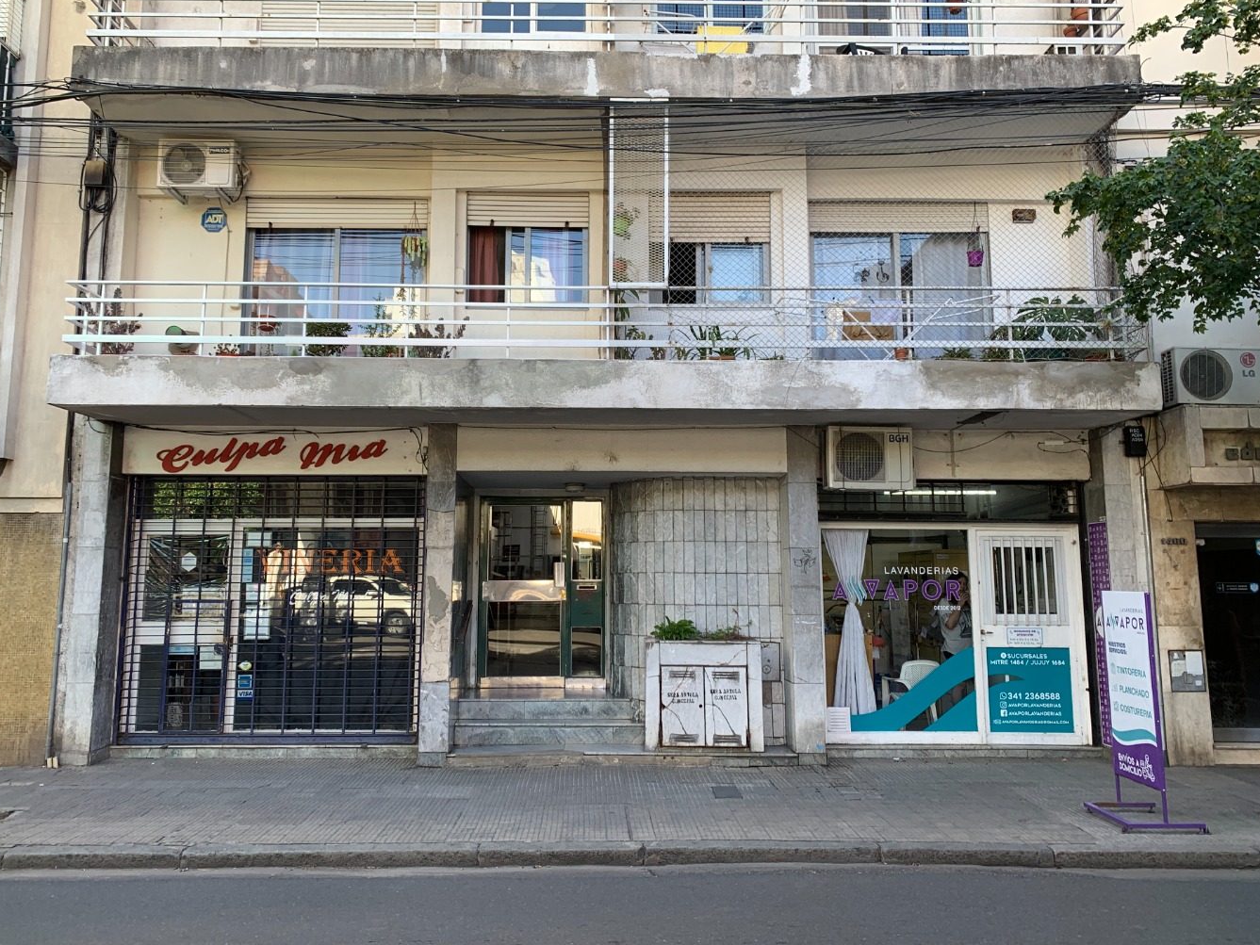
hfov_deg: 63.4
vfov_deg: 49.7
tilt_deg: +7.6
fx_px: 1019
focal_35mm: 28
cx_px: 603
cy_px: 444
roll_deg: -1.1
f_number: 1.8
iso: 25
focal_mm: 4.25
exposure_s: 1/150
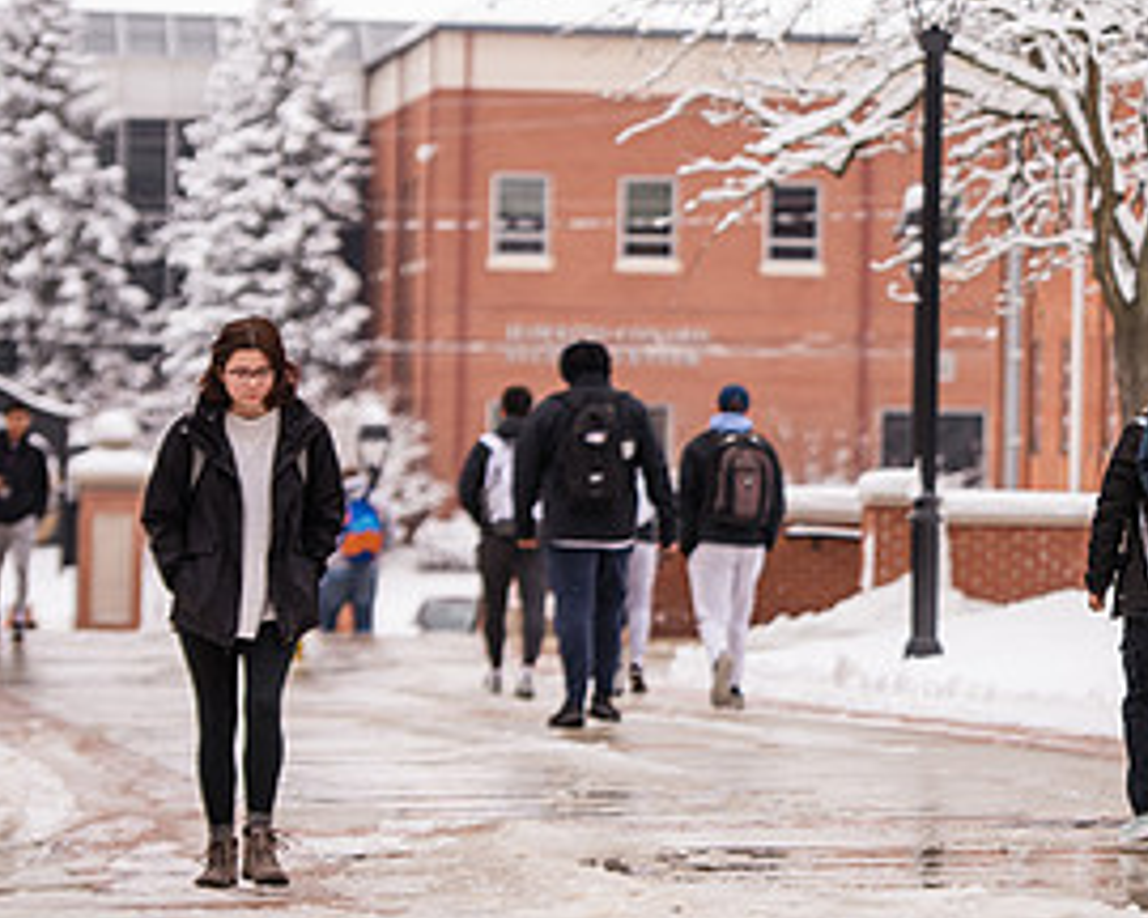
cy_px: 287
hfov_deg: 8.6
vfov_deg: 7.0
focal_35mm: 222
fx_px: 7543
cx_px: 1195
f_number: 3.2
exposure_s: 1/400
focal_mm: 110
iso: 160
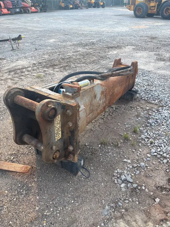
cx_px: 85
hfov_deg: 53.1
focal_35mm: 26
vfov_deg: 67.3
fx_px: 170
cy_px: 114
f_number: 1.6
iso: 50
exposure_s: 1/380
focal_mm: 5.96
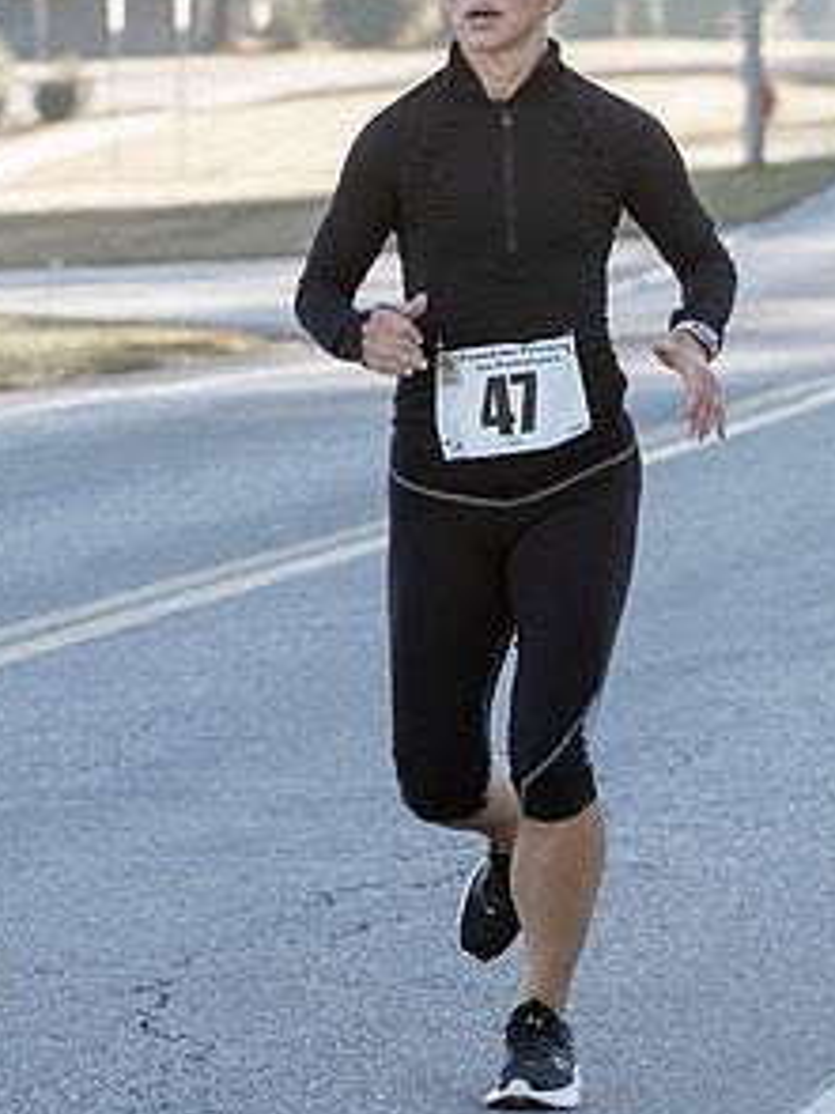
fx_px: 9945
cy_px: 180
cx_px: 281
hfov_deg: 4.8
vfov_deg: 6.4
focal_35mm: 309
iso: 160
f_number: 2.8
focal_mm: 70
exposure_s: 1/400
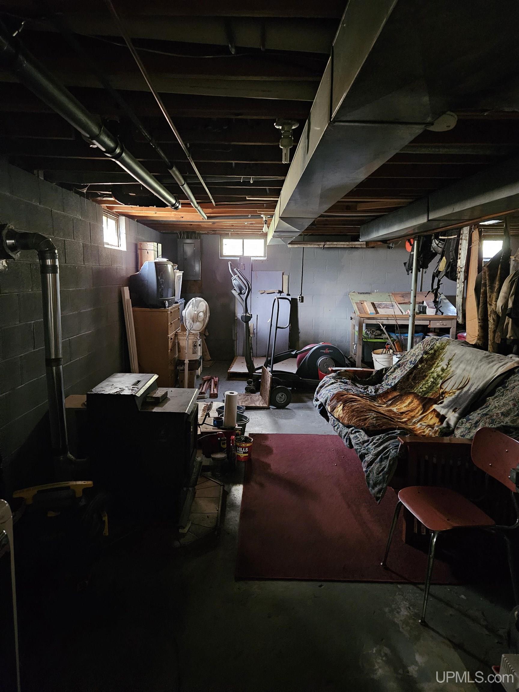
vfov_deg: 73.9
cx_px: 260
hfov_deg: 58.9
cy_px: 346
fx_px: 460
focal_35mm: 23
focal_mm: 5.4
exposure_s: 1/24
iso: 1250
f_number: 1.8
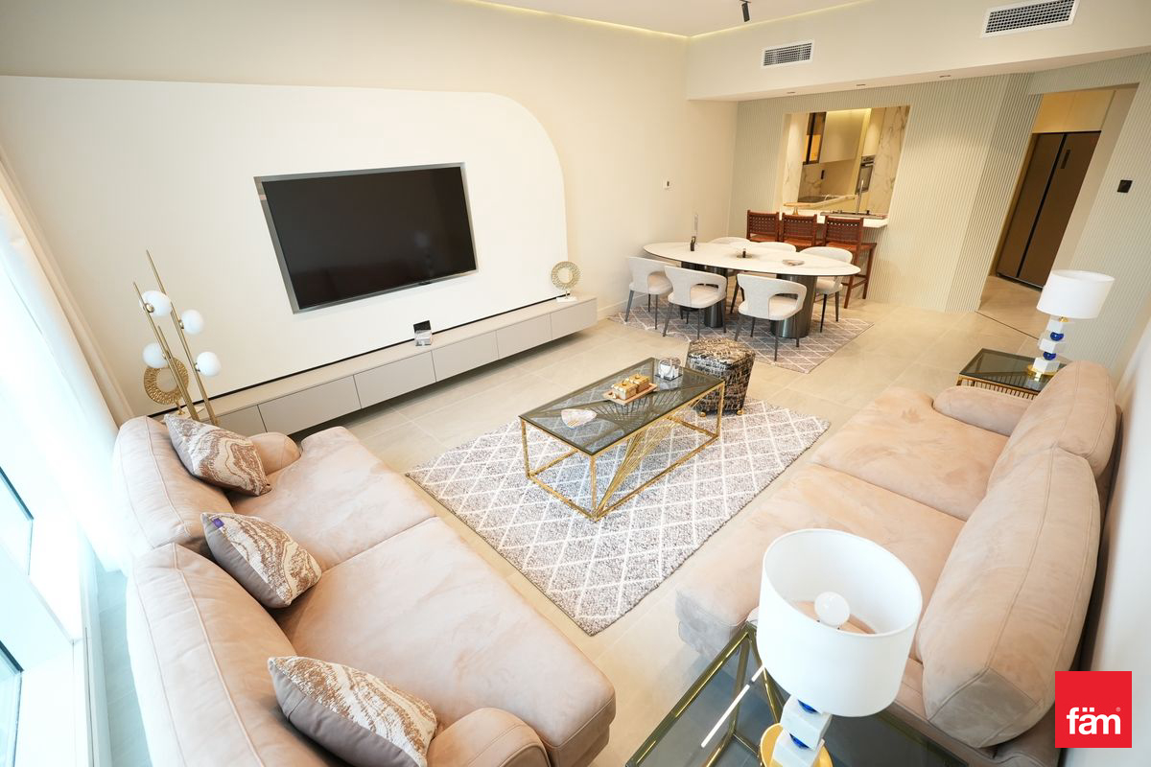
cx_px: 576
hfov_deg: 96.7
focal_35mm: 16
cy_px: 384
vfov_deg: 73.7
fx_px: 512
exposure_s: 1/200
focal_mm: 16
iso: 2000
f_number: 4
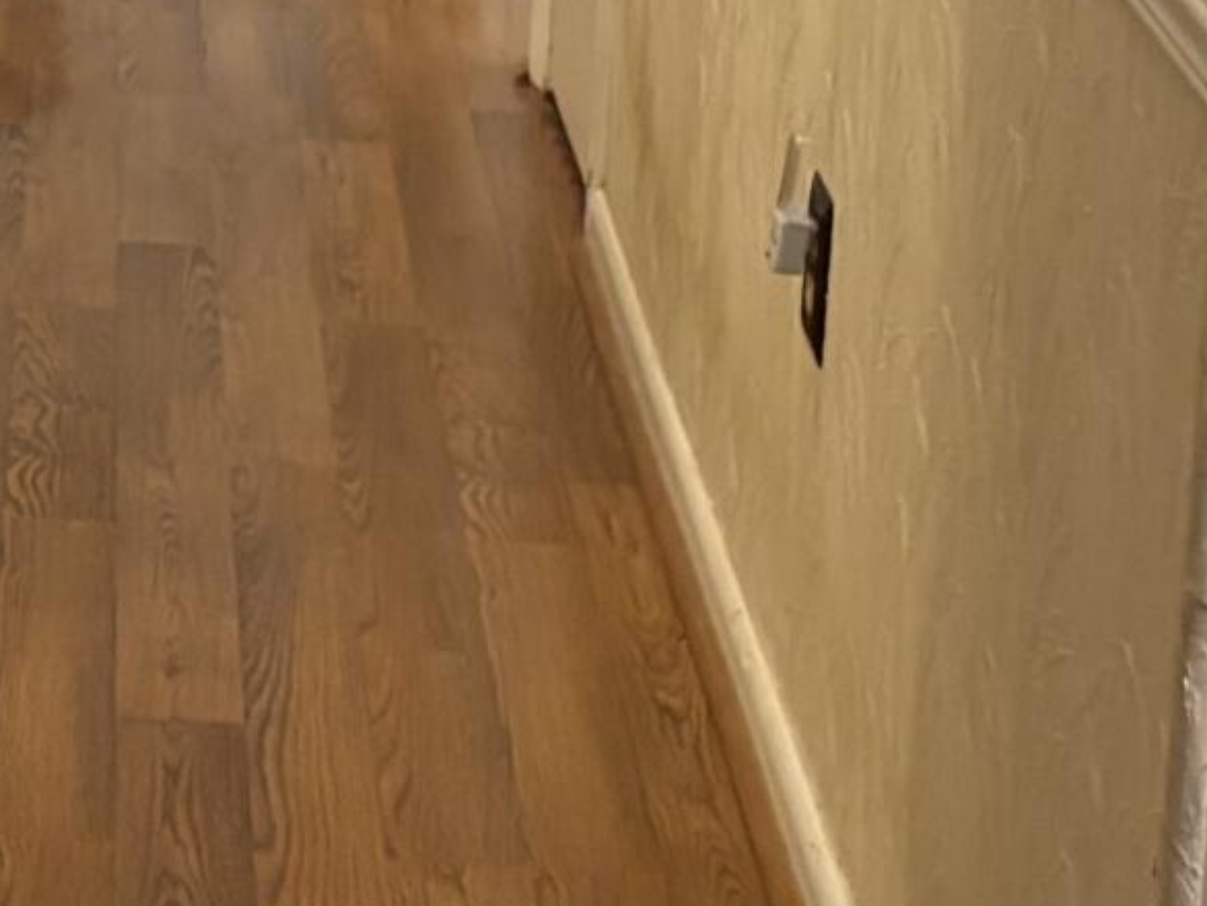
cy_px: -245
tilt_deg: -7.8
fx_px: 4639
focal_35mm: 133
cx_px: -591
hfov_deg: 13.9
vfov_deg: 10.9
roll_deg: -0.5
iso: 320
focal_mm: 5.96
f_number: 1.6
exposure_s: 1/60
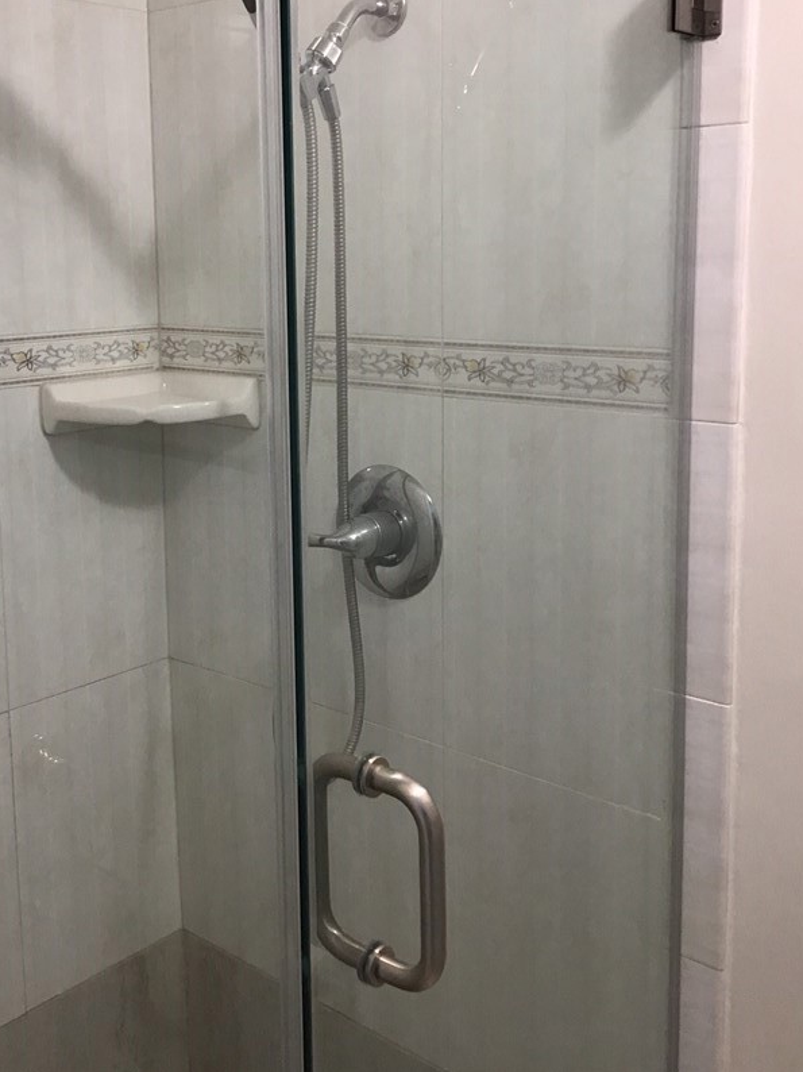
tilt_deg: -7.6
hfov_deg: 35.8
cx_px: 312
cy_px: 419
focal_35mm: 40
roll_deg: +1.6
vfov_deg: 46.5
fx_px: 1238
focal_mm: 3.3
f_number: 2.4
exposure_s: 1/33
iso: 64
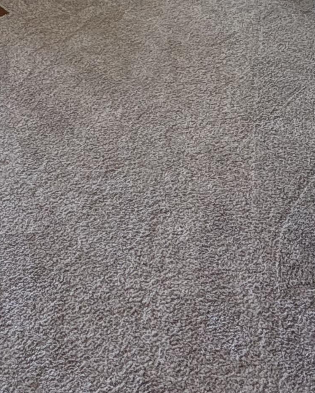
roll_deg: +2.2
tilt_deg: -13.5
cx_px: 118
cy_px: -139
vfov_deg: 26.3
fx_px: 688
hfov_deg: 25.7
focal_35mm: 59
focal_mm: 2.22
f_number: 2.2
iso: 100
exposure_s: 1/135
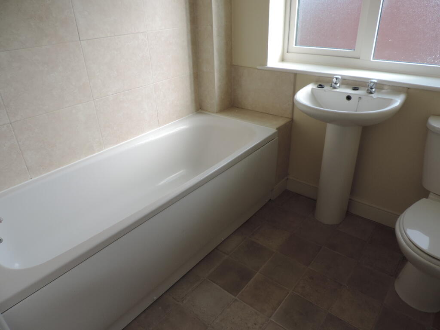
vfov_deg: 56.8
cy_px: 165
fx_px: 305
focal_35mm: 24
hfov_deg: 71.6
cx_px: 220
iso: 80
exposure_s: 1/160
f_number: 3
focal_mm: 4.3
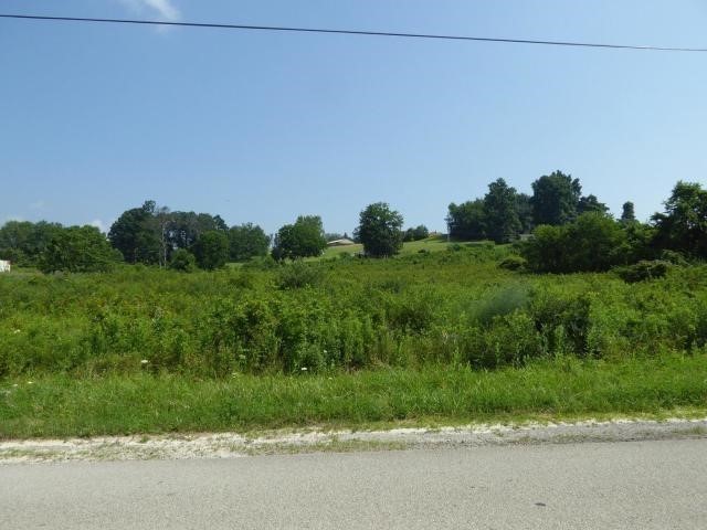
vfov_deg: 56.8
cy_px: 265
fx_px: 490
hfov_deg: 71.6
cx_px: 354
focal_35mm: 24
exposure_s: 1/640
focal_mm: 4.3
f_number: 4.5
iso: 100
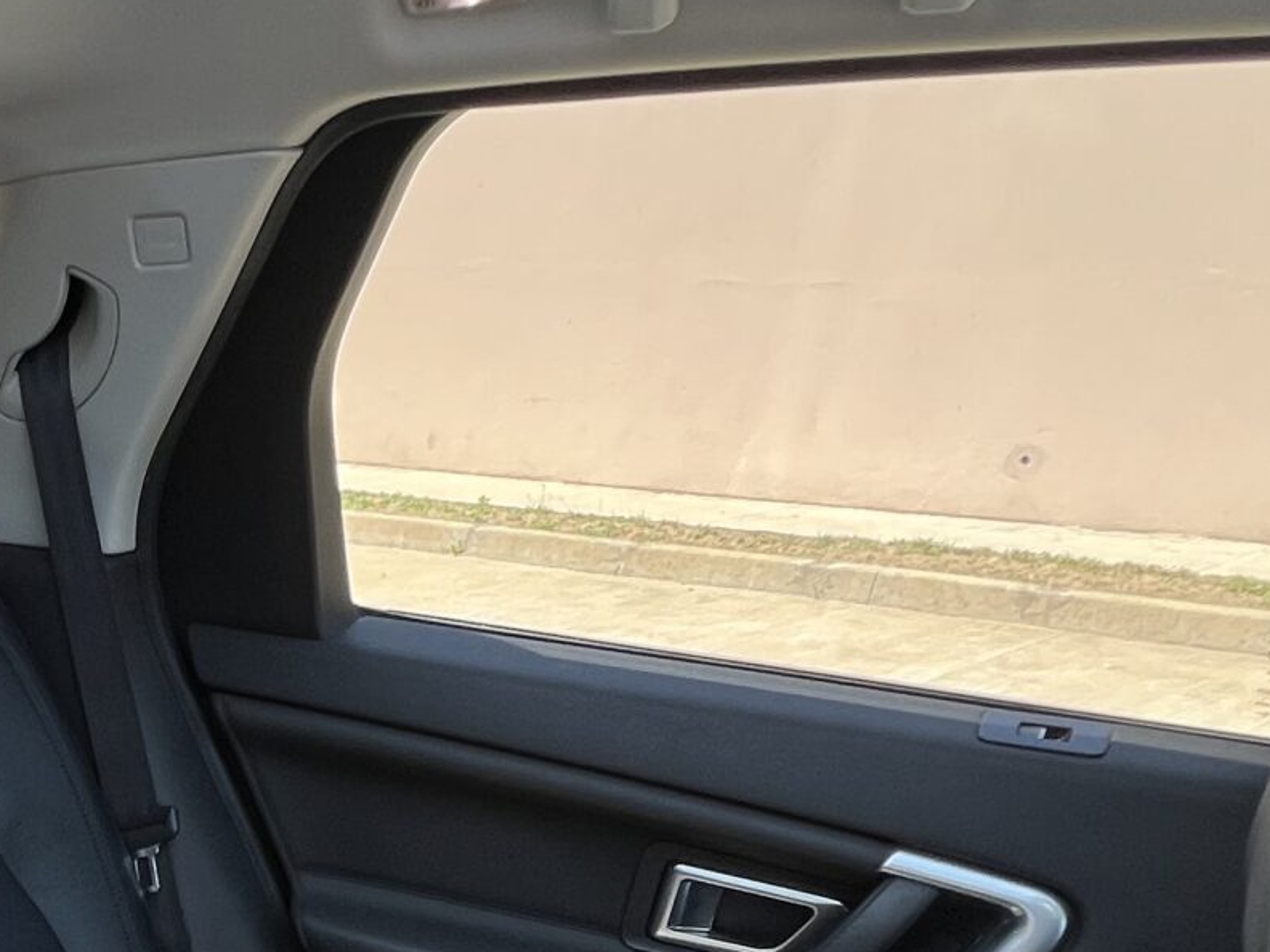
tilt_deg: -32.1
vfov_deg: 27.9
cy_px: 1265
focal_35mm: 42
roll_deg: +0.1
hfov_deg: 38.8
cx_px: -45
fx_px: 1541
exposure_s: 1/99
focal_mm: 1.57
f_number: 1.8
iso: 40
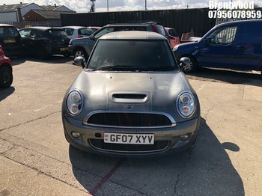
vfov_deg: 49.7
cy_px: 98
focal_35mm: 28
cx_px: 131
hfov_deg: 63.5
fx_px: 212
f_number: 1.8
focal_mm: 4
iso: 20
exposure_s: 1/1845
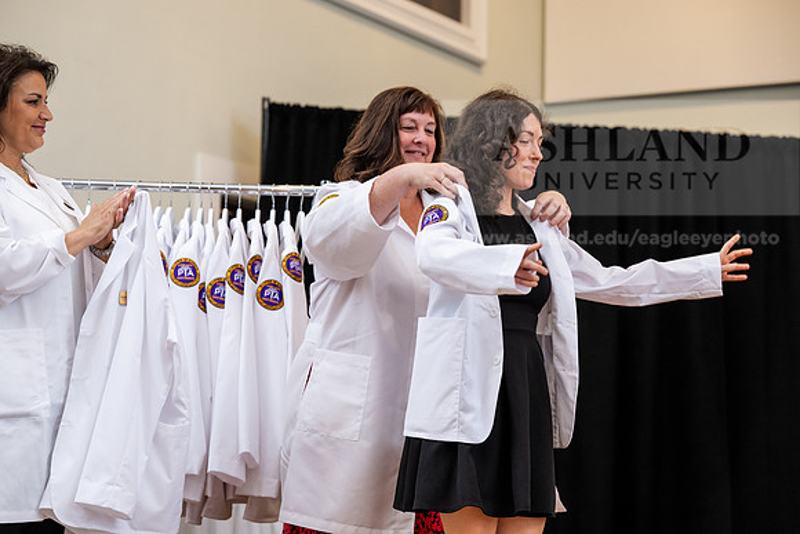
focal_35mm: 90
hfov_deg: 22.6
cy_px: 267
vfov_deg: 15.2
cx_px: 400
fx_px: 2000
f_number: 3.5
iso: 1600
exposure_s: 1/200
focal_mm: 90
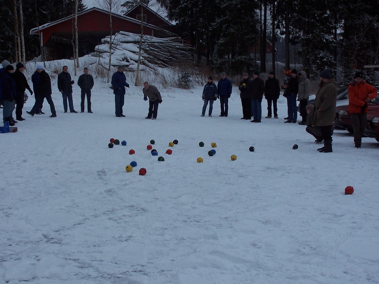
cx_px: 190
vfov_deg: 22.9
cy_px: 142
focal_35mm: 64
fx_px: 701
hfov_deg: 30.3
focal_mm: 10.7
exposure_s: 1/180
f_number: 3.2
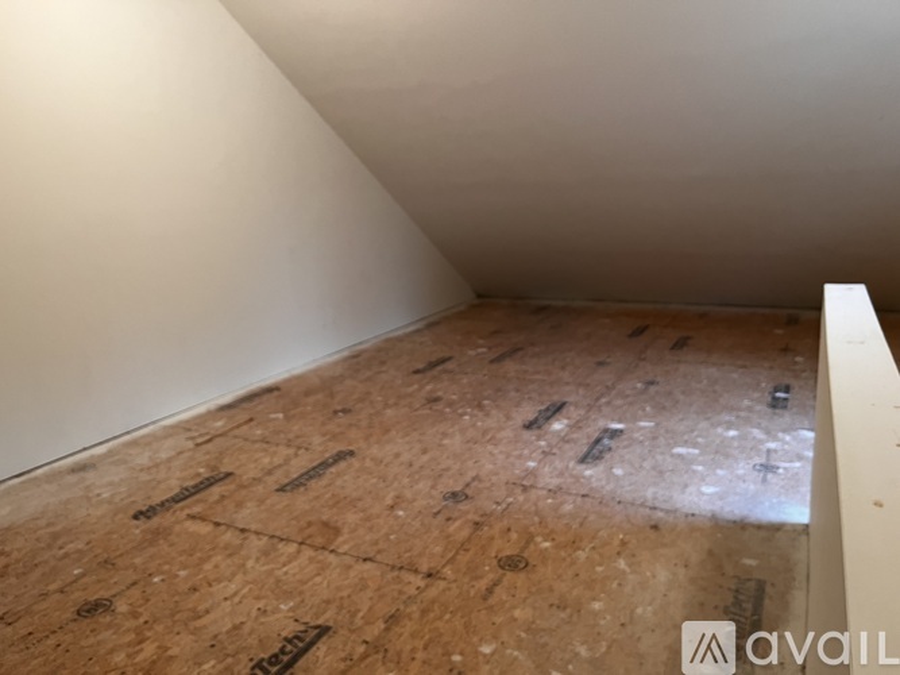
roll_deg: +4.5
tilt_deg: -11.4
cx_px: 450
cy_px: 338
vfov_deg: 53.0
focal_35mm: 26
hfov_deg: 67.3
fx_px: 676
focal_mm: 5.1
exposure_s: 1/60
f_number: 1.6
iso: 200
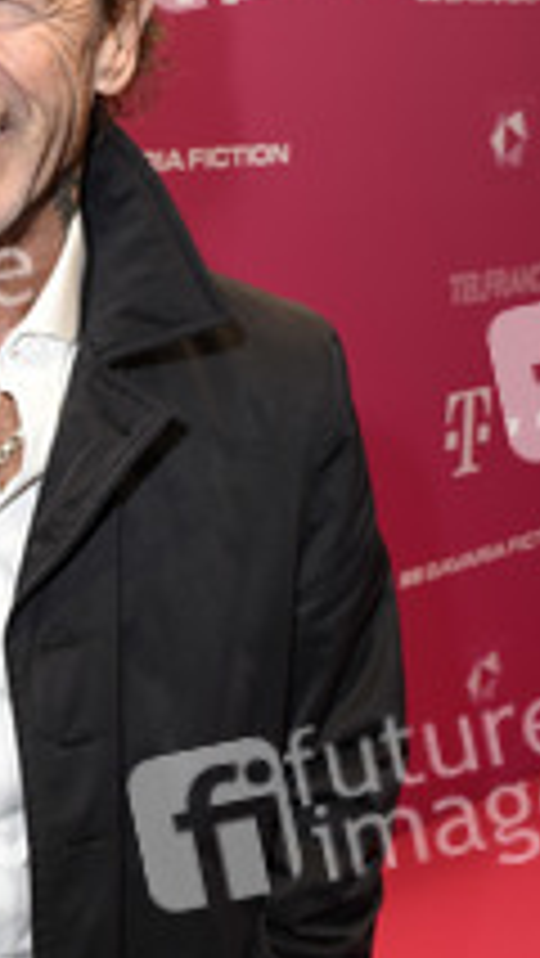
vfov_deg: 35.3
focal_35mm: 59
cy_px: 580
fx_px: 1500
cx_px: -50
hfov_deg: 19.6
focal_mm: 20
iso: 500
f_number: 6.3
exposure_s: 1/160
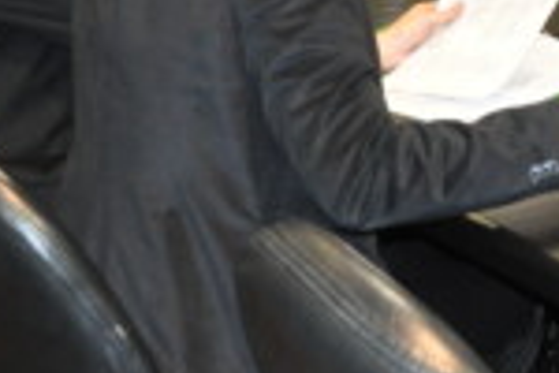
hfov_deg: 19.1
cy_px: -134
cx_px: 701
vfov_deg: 13.1
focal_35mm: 100
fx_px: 1553
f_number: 3.8
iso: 800
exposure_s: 1/60
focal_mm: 20
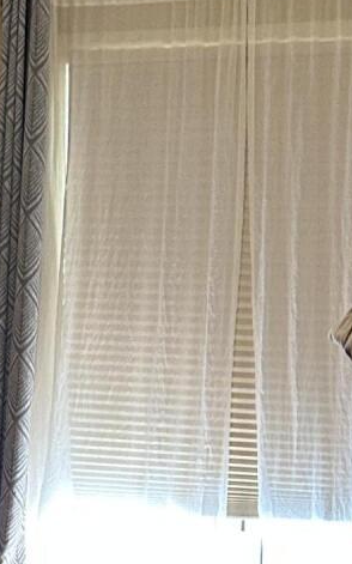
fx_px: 1797
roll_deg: -1.2
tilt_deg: -9.6
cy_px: 516
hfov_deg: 10.9
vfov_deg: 17.5
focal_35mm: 117
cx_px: -114
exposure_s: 1/60
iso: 400
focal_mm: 5.7
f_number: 1.5
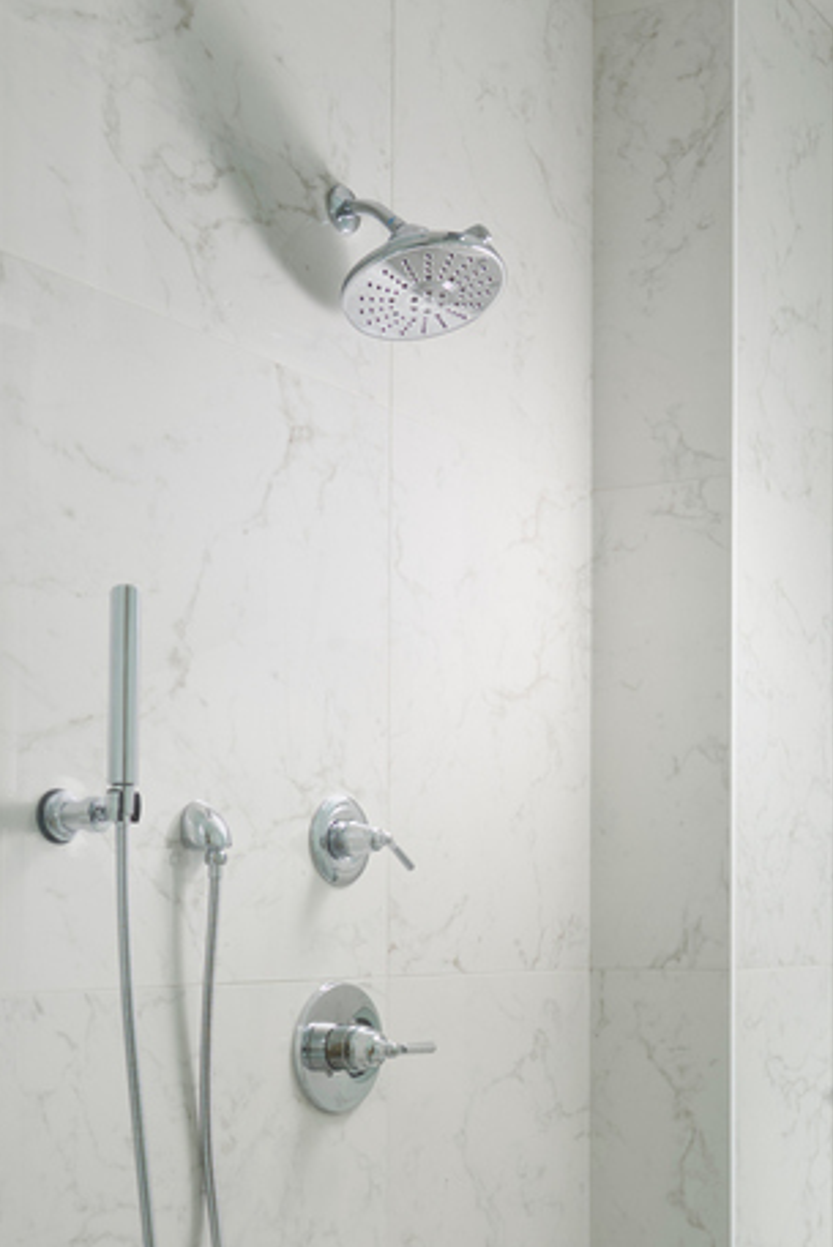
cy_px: 939
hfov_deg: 25.0
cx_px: 789
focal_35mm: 52
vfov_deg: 37.2
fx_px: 1803
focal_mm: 22
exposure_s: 1/200
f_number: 10
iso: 160
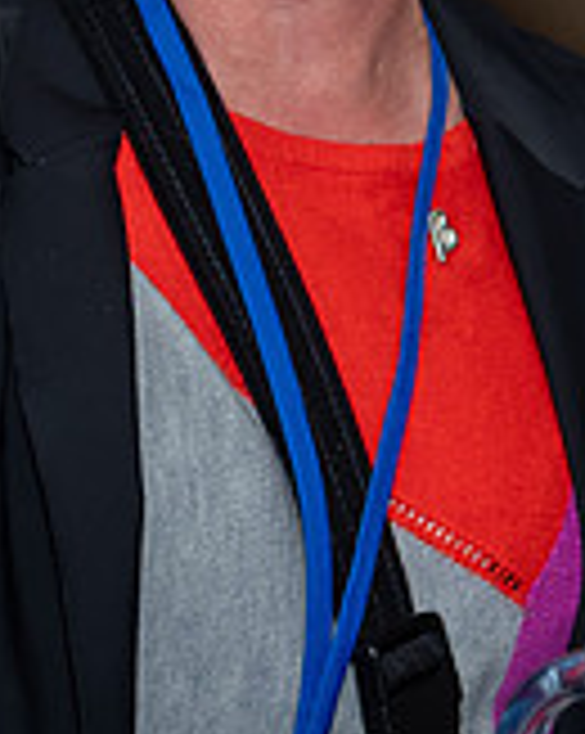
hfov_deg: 5.7
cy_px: 37
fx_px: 5898
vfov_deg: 7.1
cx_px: 330
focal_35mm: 272
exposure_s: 1/250
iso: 400
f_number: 6.3
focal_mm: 40
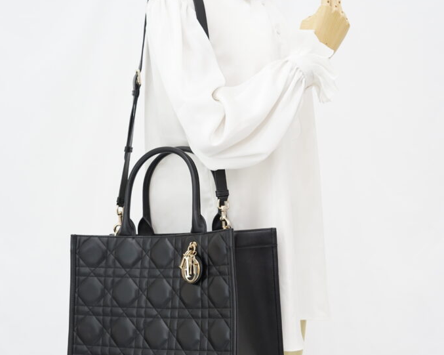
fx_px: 933
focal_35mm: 71
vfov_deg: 21.5
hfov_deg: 26.8
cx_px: 222
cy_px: 222
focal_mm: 50
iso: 640
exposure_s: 1/6
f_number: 6.3
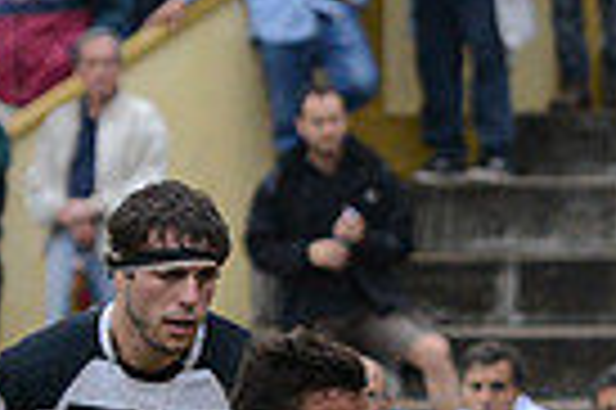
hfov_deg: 3.2
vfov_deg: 2.1
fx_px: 10887
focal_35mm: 637
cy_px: 782
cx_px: 1093
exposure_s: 1/500
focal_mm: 150
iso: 3200
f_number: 4
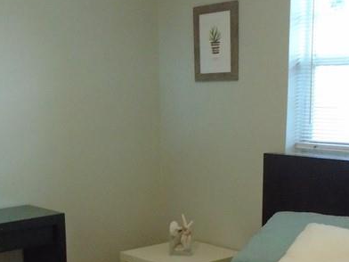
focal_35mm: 68
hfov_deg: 28.4
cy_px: 258
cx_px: 124
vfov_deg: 20.9
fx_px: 686
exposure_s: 1/60
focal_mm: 4.6
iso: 500
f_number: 3.2
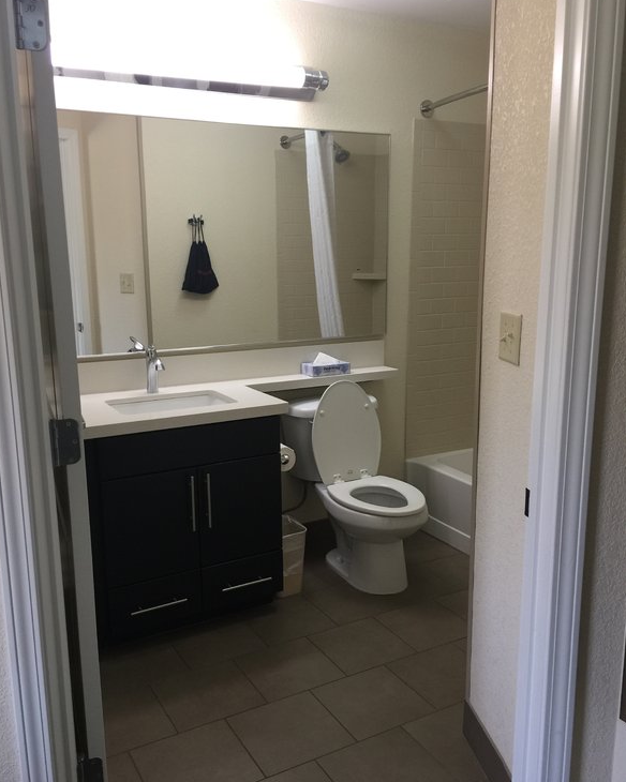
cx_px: 310
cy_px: 413
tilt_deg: -12.2
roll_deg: +0.9
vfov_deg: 57.1
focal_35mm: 31
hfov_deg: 47.1
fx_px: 718
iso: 32
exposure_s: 1/15
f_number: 2.2
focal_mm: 4.15
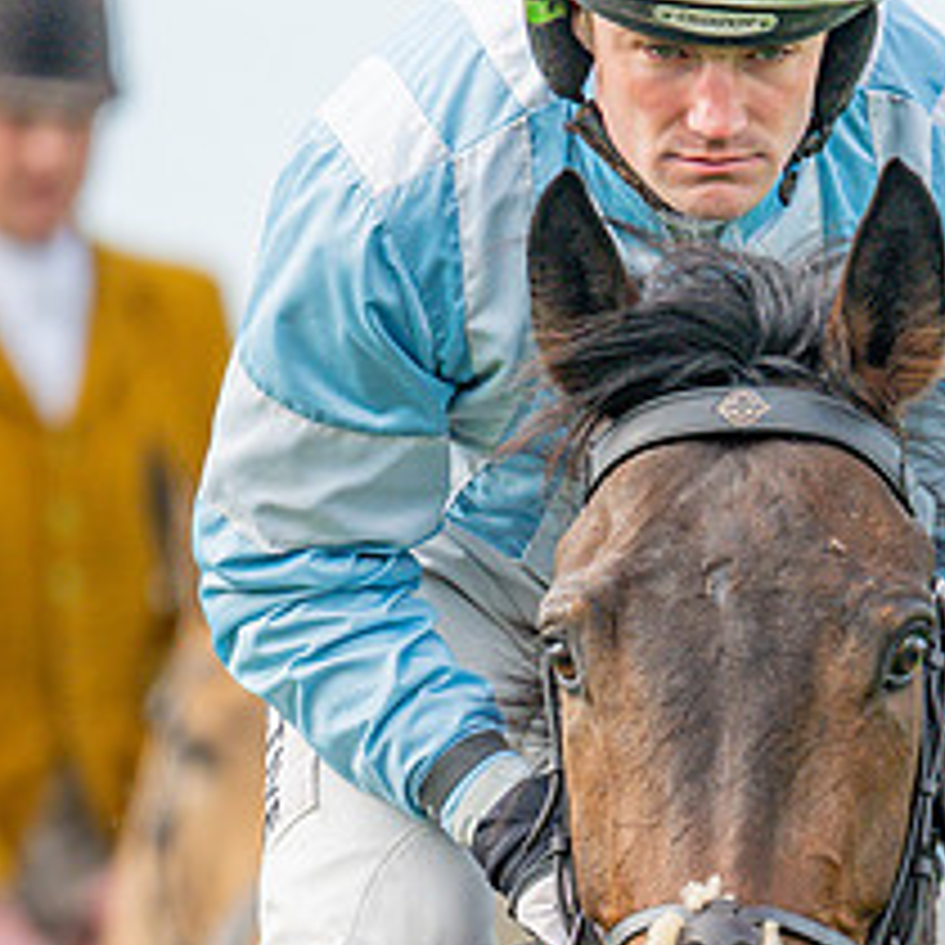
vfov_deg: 0.9
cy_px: 978
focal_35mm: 1880
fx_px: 58065
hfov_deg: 0.9
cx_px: 997
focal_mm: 400
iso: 200
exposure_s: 1/800
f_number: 4.5
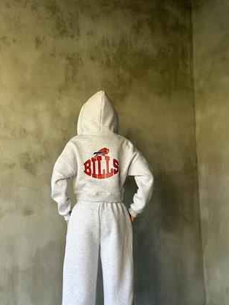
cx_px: 114
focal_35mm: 49
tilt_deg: +5.4
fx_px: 432
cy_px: 155
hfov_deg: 29.7
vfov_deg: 38.9
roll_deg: -0.3
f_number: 1.78
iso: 125
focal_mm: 6.86
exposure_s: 1/83
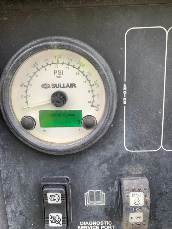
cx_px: 86
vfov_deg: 67.3
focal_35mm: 26
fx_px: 172
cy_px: 114
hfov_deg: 53.1
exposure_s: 1/130
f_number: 1.8
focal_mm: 4.25
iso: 25
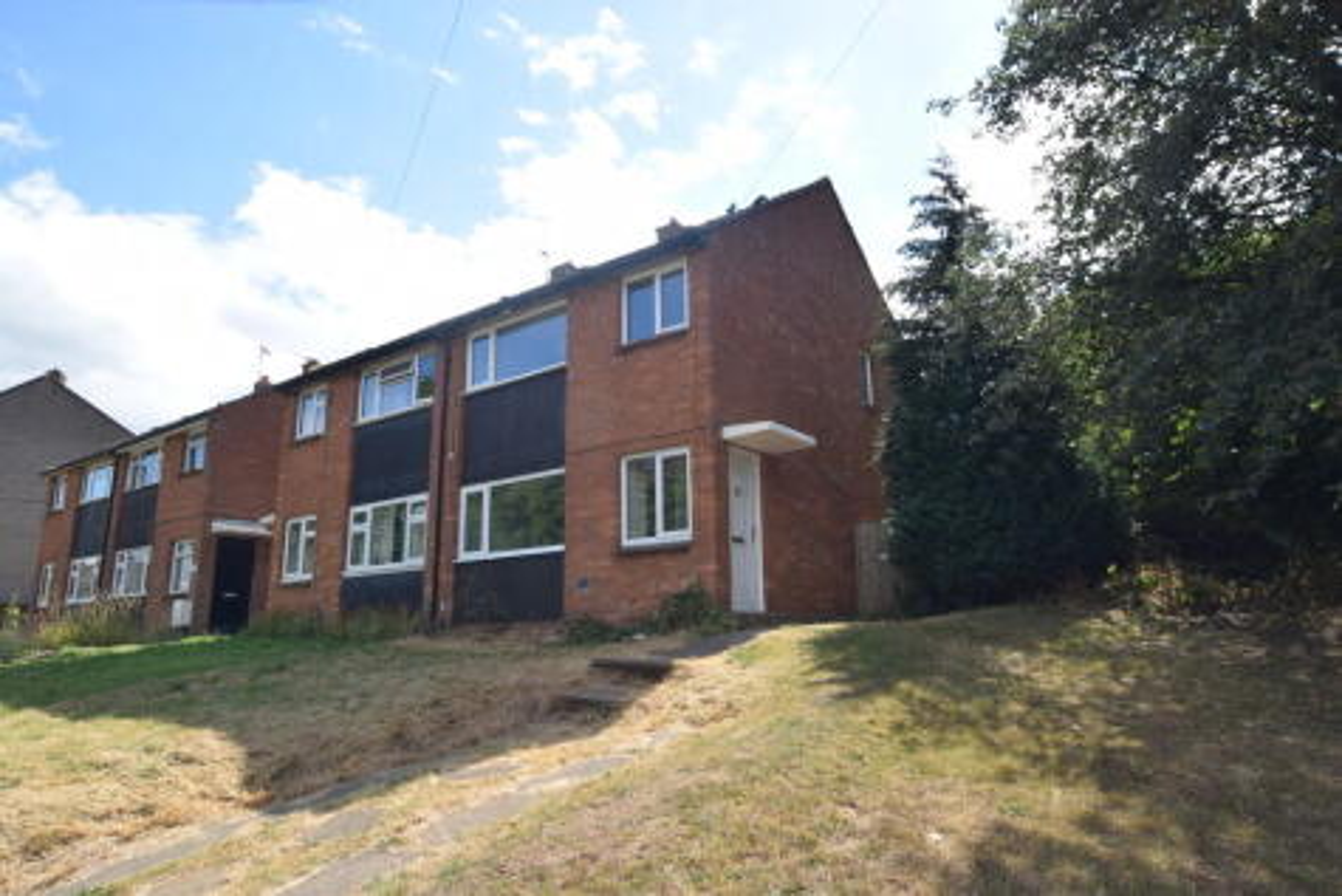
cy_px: 448
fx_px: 783
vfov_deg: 59.5
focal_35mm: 21
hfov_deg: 81.2
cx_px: 671
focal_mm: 14
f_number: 8
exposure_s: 1/250
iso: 400
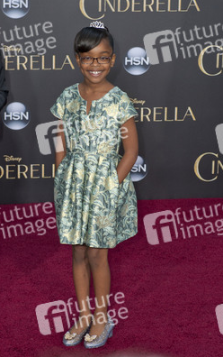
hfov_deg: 18.1
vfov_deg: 28.6
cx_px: 108
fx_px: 699
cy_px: 178
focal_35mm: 72
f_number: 4
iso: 400
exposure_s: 1/400
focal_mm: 70
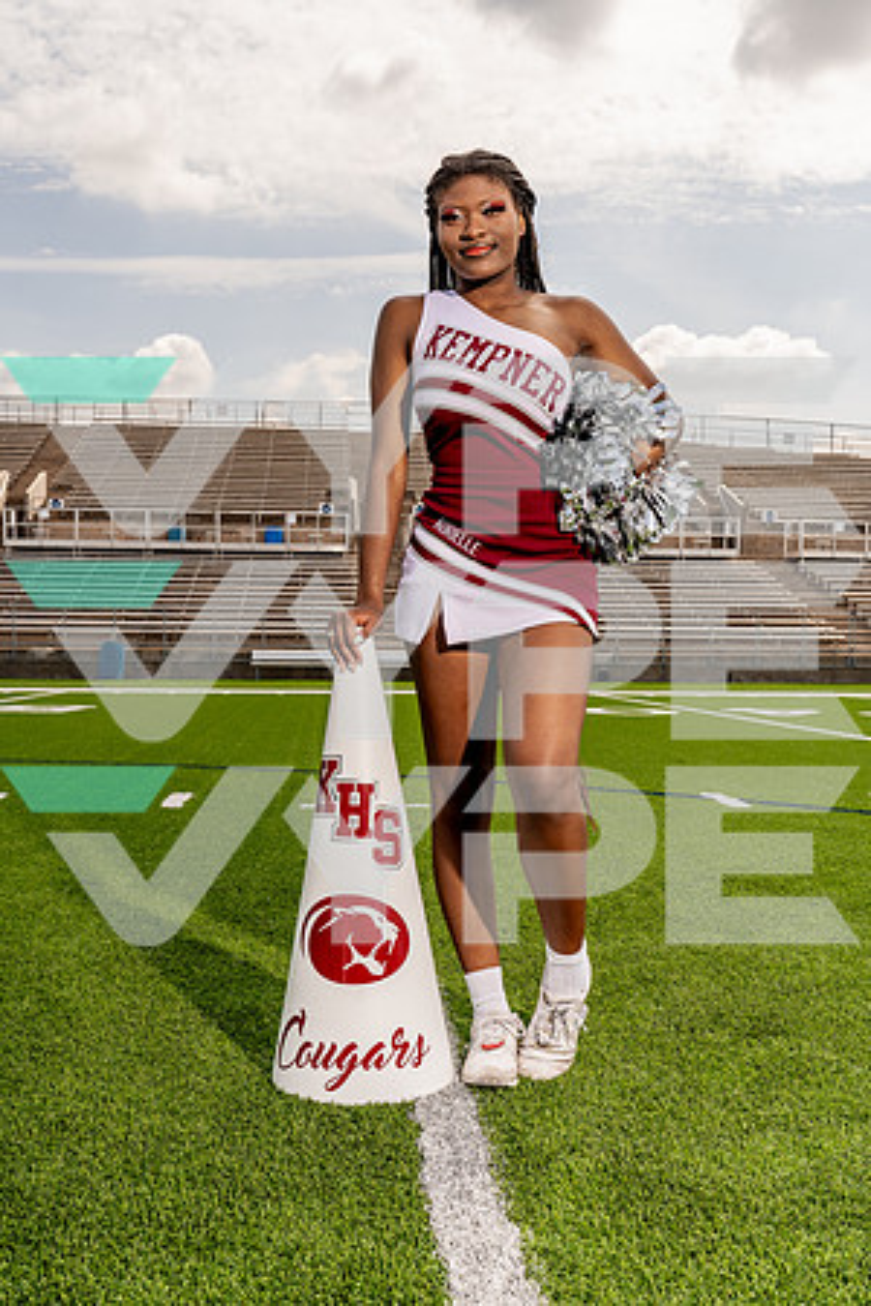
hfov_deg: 35.1
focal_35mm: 38
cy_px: 653
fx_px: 1379
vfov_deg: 50.7
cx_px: 436
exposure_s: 1/250
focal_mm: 38
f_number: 8
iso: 100
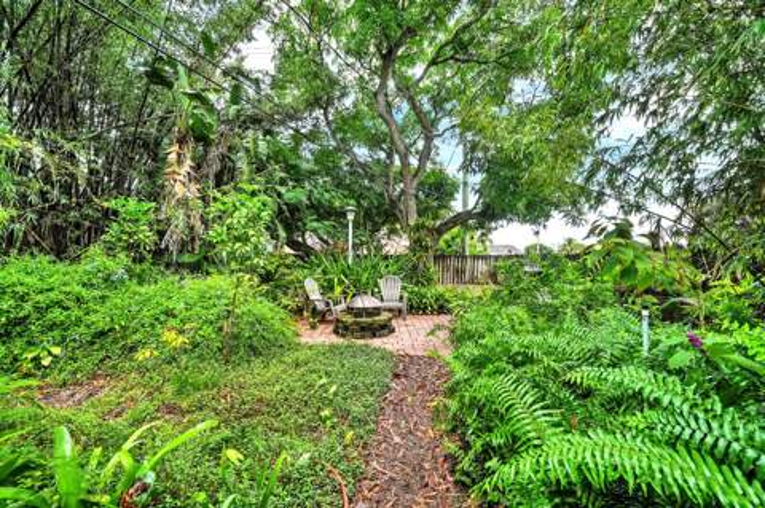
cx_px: 382
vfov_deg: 85.3
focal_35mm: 13
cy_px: 254
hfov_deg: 108.4
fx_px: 276
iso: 800
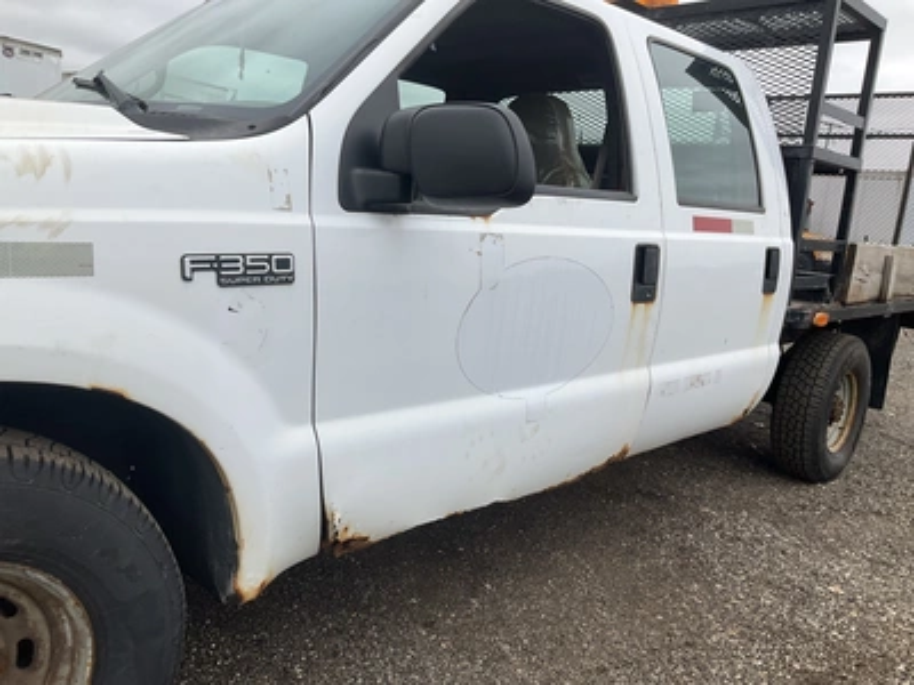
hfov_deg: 61.7
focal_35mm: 29
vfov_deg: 48.2
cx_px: 457
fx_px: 766
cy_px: 342
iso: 25
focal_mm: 3
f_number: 1.8
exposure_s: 1/739
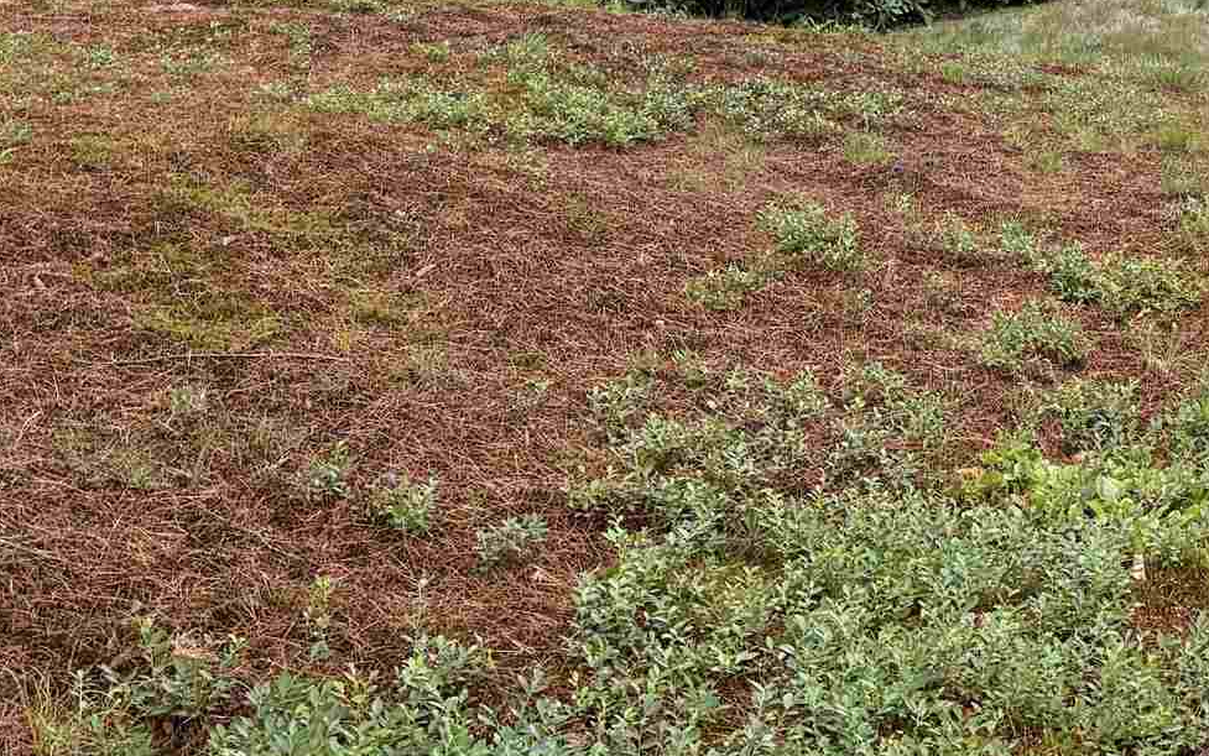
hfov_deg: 25.2
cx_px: 1042
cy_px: -244
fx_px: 2636
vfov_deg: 15.5
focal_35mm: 80
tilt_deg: -3.2
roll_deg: +1.6
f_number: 1.78
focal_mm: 6.76
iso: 100
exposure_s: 1/535
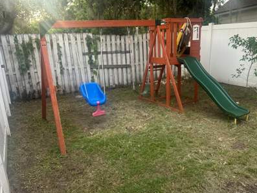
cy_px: 98
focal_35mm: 29
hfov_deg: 61.4
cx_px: 145
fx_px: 215
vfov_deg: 48.2
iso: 250
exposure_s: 1/71
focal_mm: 6.86
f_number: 1.78
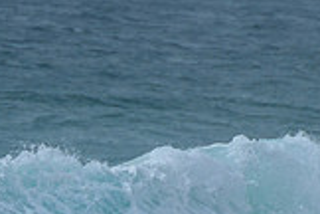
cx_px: -159
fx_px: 17563
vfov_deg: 0.7
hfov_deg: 1.0
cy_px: 356
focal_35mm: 1976
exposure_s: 1/2000
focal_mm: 400
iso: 500
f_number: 9
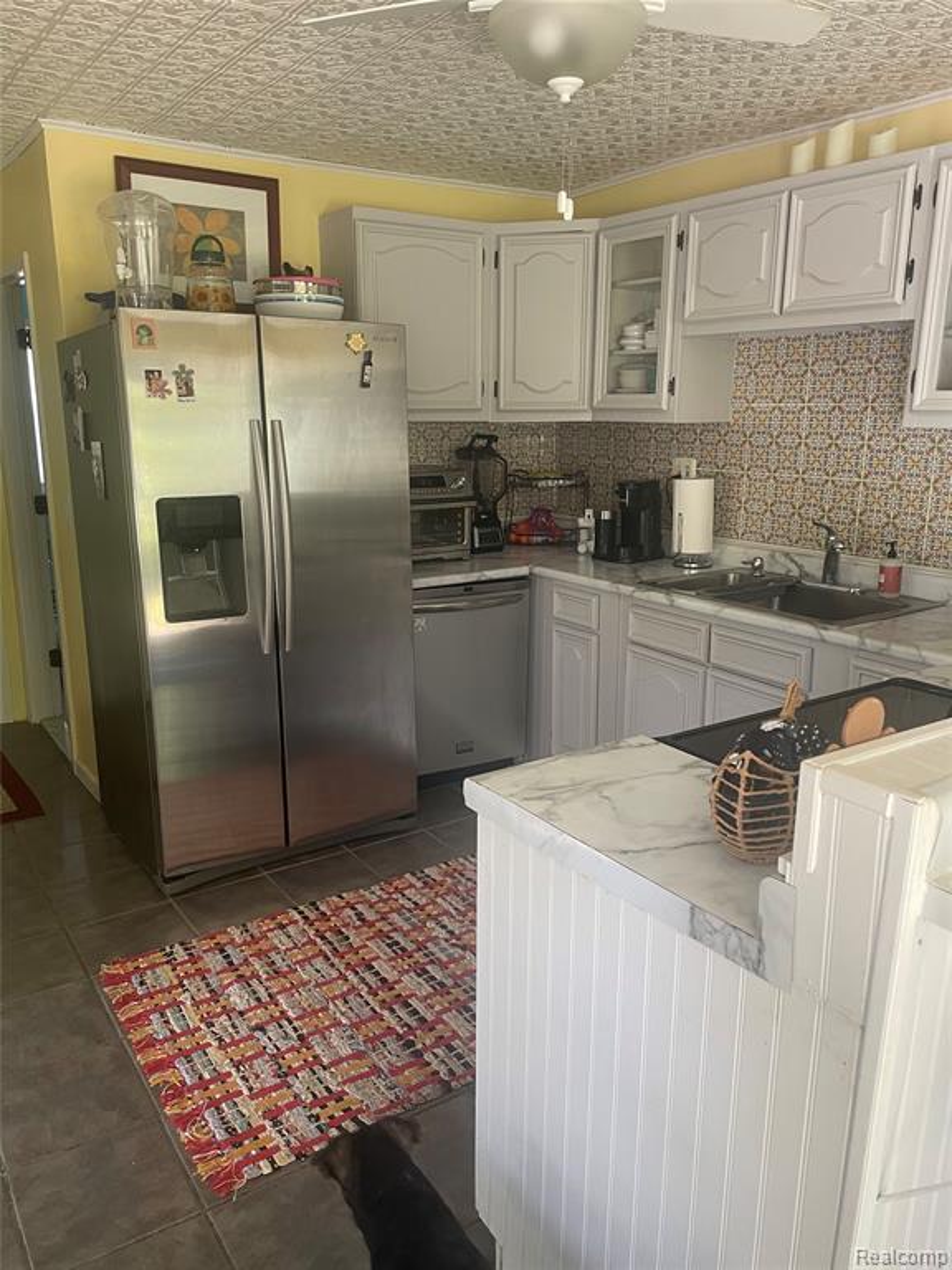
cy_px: 635
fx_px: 953
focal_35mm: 26
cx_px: 476
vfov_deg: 67.3
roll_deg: +0.0
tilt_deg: -13.8
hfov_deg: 53.1
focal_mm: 4.2
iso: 125
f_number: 1.6
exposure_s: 1/60
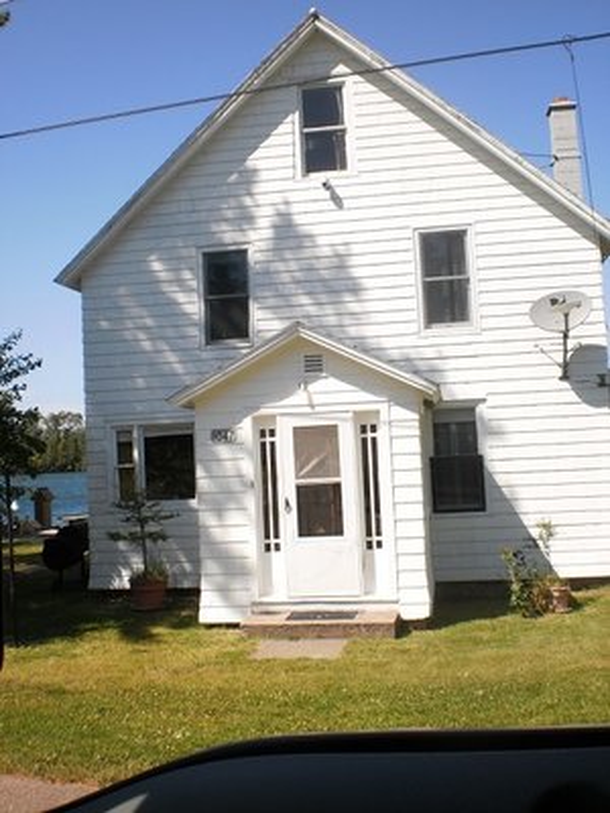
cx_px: 305
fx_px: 846
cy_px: 406
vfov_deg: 51.4
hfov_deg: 39.7
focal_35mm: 36
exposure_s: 1/640
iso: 100
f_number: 4.6
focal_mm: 6.3
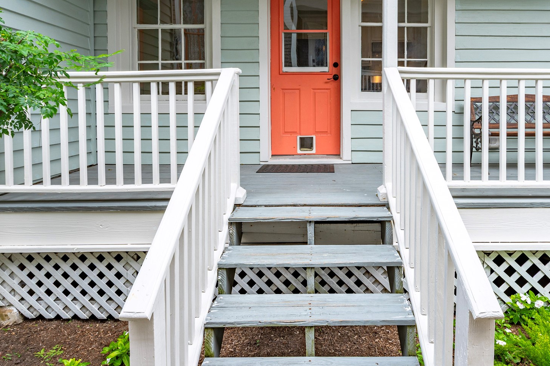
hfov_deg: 73.4
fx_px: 366
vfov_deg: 51.8
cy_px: 114
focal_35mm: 24
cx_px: 314
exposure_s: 1/80
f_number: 11
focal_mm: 16
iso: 125
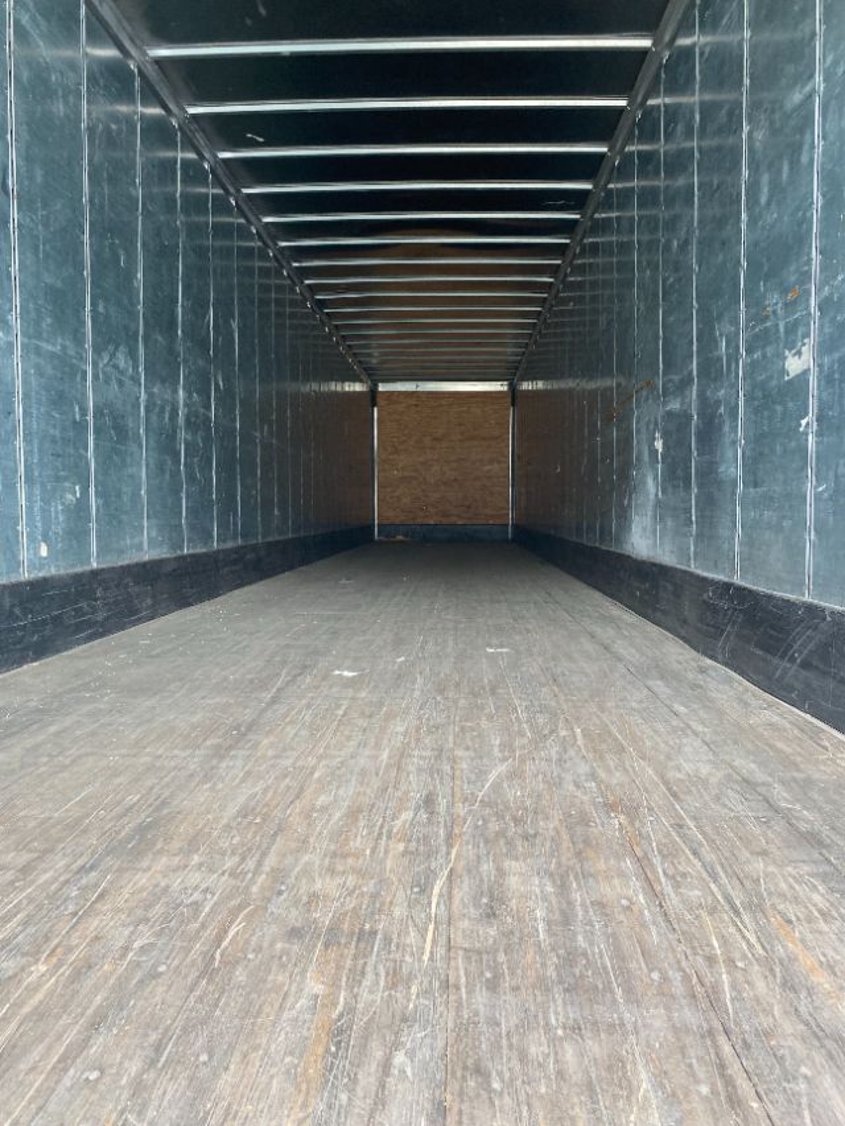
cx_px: 422
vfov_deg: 67.3
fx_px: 846
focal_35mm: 26
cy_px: 563
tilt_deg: -4.9
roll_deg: +1.3
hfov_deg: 53.1
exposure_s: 1/109
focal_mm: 4.25
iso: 125
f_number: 1.8
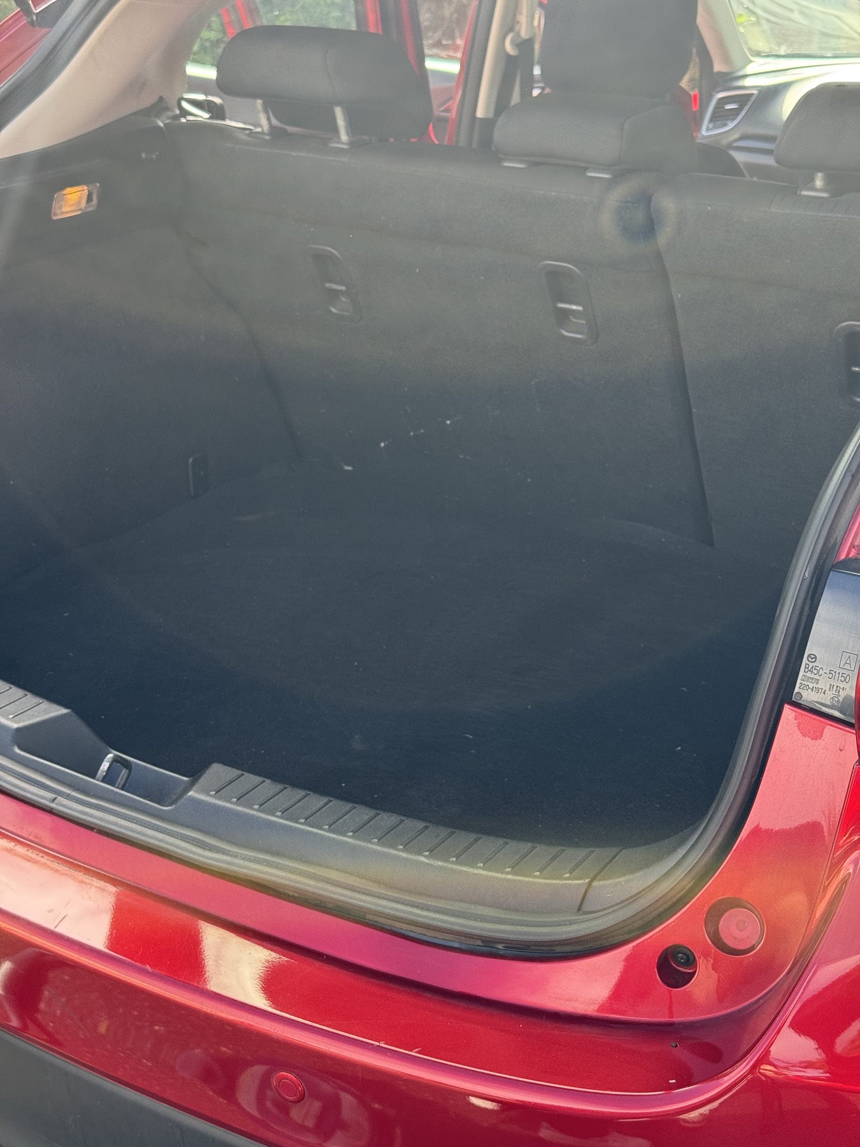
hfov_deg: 30.3
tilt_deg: -25.0
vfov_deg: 39.7
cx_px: 430
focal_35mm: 48
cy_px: 574
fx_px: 1590
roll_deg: -1.0
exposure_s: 1/379
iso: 64
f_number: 1.78
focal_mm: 6.76
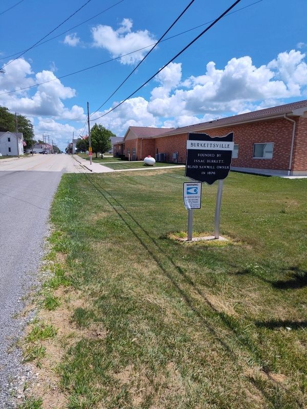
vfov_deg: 73.9
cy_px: 204
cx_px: 154
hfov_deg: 58.9
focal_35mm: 23
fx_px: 272
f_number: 1.8
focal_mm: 5.56
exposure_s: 1/2492
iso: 100
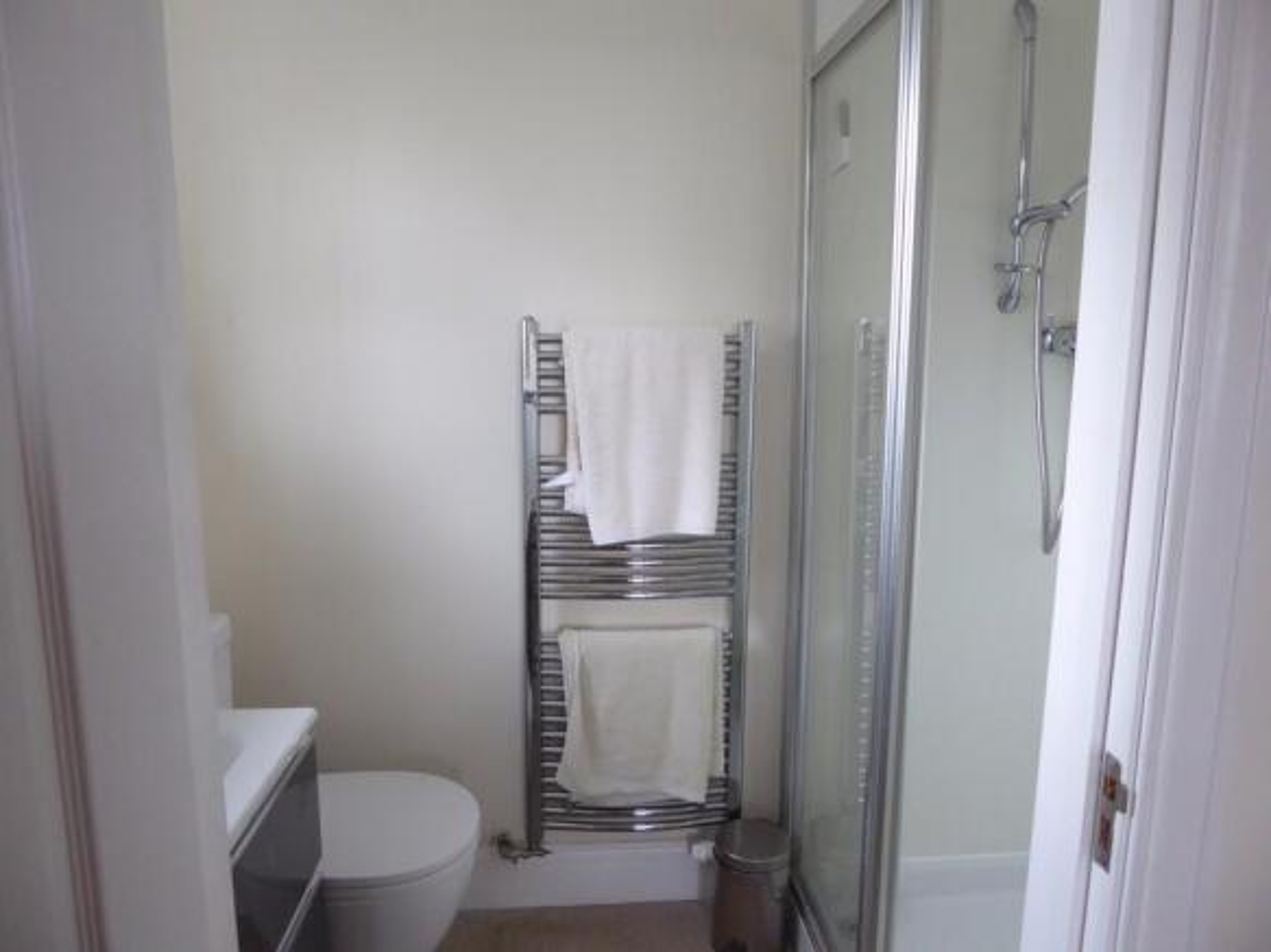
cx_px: 636
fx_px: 881
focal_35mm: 24
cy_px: 476
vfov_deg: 56.8
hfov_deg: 71.6
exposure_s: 1/15
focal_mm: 4.3
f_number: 3.3
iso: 400
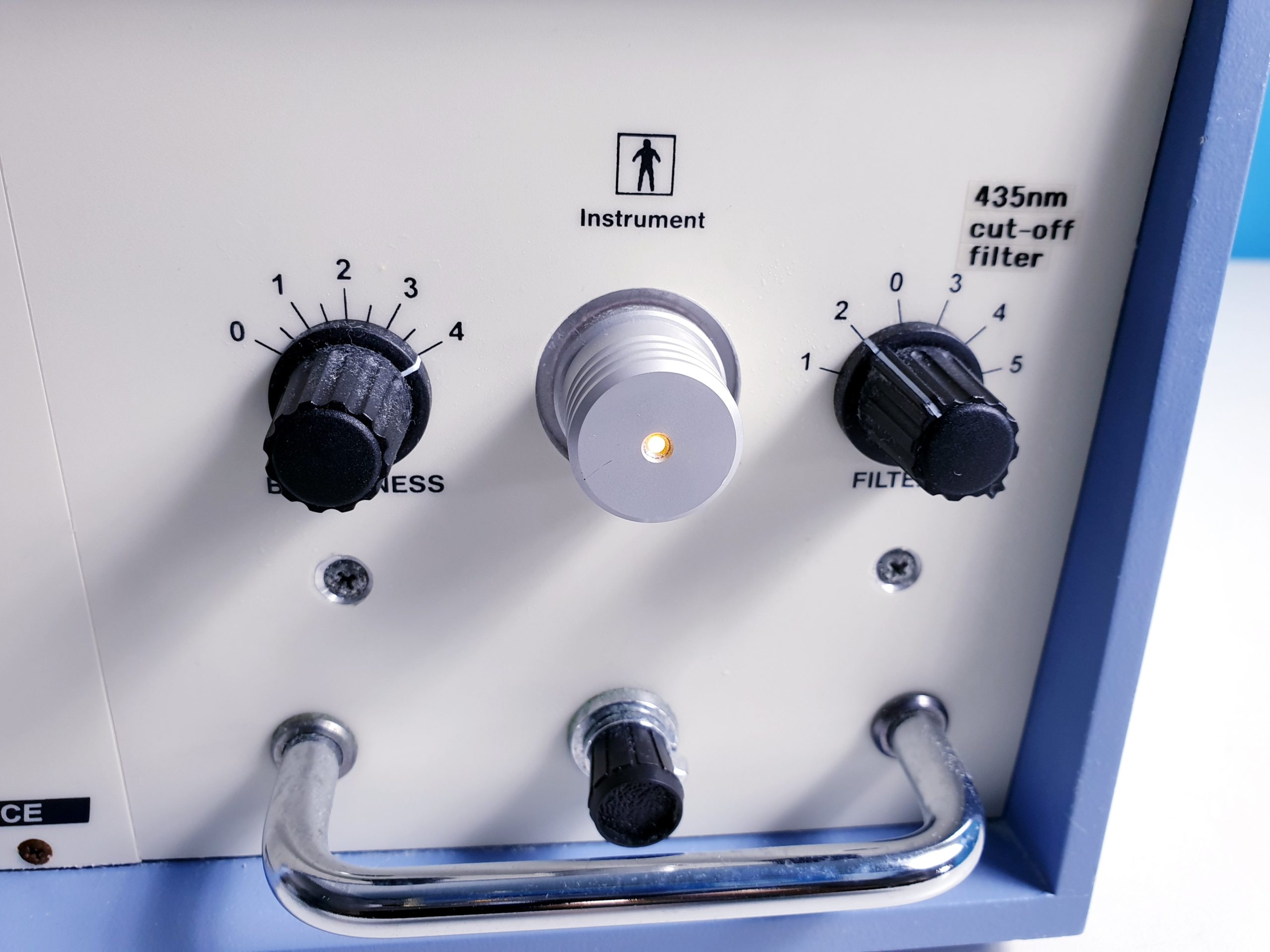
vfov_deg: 53.1
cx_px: 635
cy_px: 476
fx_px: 954
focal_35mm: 26
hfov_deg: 67.3
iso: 100
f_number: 2.4
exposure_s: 1/50
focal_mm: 4.3
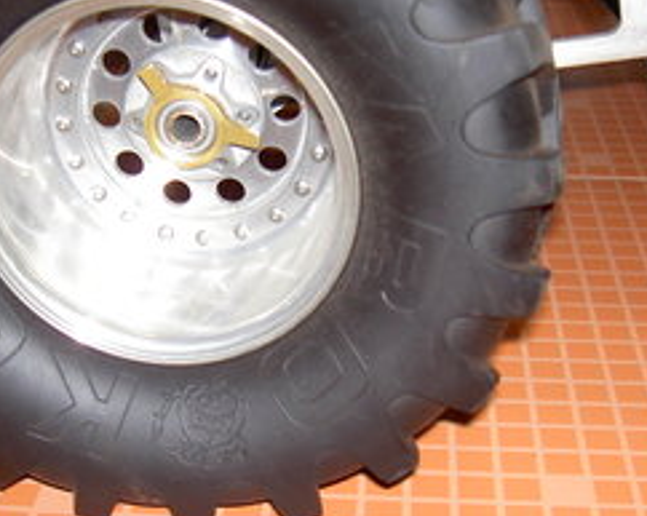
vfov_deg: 24.2
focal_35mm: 63
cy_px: 243
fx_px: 1205
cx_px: 251
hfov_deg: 30.0
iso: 100
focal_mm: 8
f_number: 2.8
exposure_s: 1/59.5
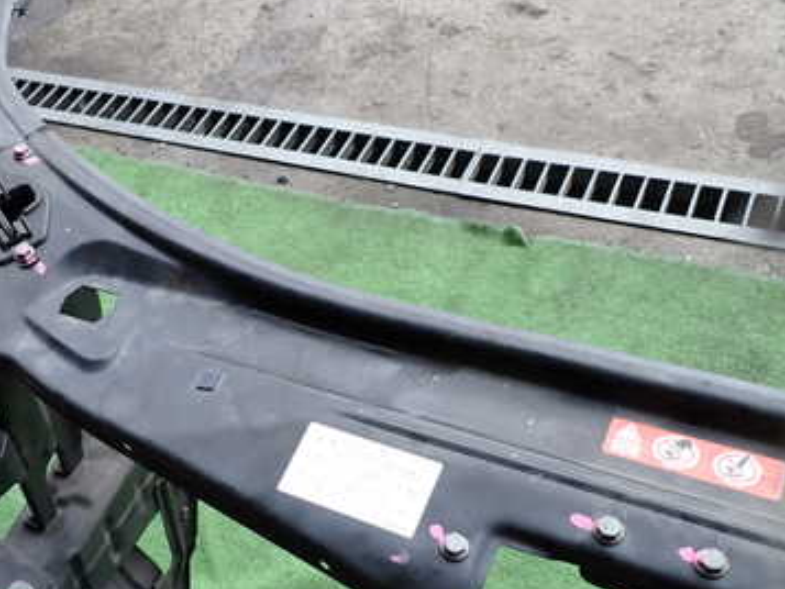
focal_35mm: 42
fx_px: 953
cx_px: 161
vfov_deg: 34.2
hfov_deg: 42.8
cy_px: 371
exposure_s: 1/320
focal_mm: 4.5
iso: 100
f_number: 2.8
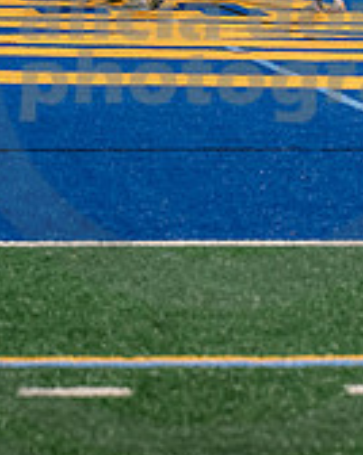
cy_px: 45
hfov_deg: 6.8
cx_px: 209
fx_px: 3054
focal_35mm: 227
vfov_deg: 8.5
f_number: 3.5
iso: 2500
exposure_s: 1/320
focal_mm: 70
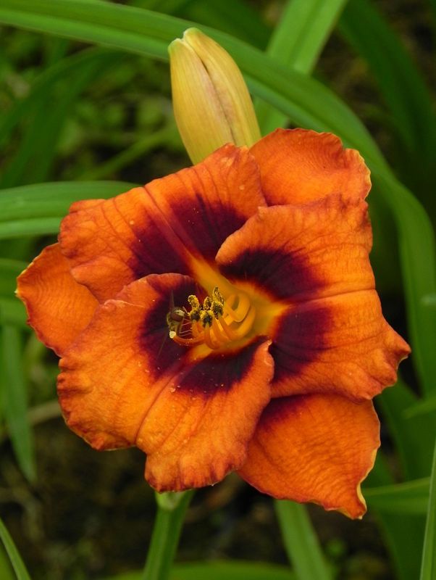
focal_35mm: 291
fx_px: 4877
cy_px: 290
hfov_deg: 5.1
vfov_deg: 6.8
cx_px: 218
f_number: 5
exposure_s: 1/200
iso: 160
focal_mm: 51.8
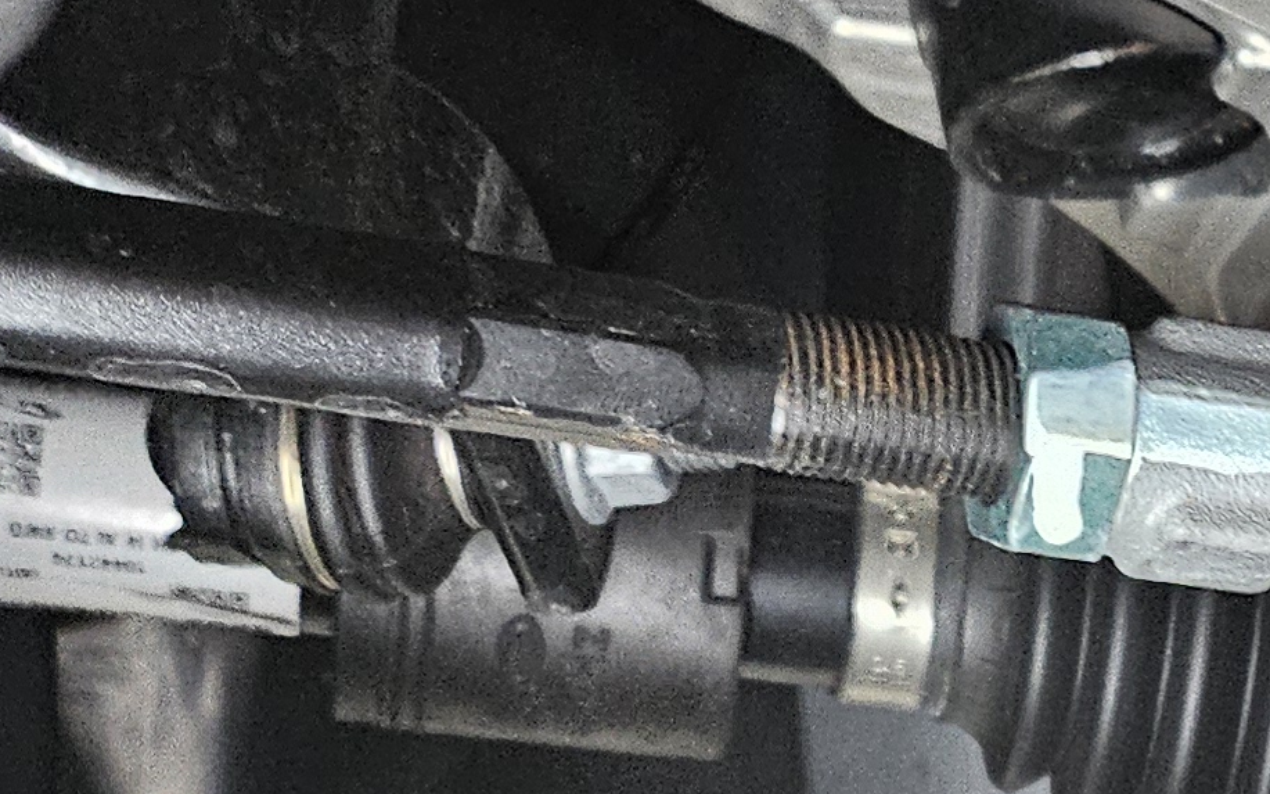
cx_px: 2206
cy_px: 1158
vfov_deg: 11.4
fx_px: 3842
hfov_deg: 16.2
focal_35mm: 111
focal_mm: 5
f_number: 1.8
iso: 640
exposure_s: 1/120
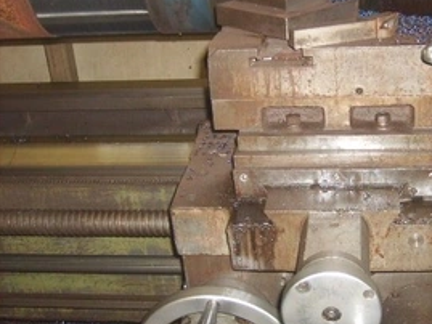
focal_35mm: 52
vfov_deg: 28.0
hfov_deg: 36.0
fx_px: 649
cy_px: 175
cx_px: 320
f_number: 2.8
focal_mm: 5.8
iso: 100
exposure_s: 1/45
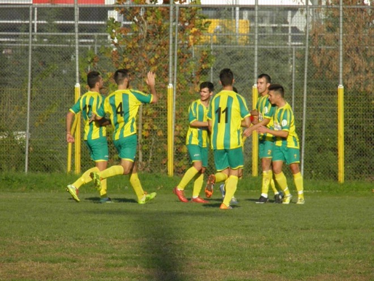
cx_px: 187
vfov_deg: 2.9
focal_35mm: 520
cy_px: 140
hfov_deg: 3.8
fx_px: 5618
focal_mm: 93.4
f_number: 8.4
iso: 500
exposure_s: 1/1600
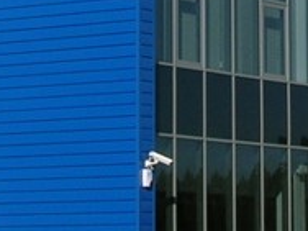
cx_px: 231
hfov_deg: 8.8
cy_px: -120
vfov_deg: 6.5
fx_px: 1993
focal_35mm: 224
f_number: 7.1
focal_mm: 8.9
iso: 50
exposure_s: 1/267
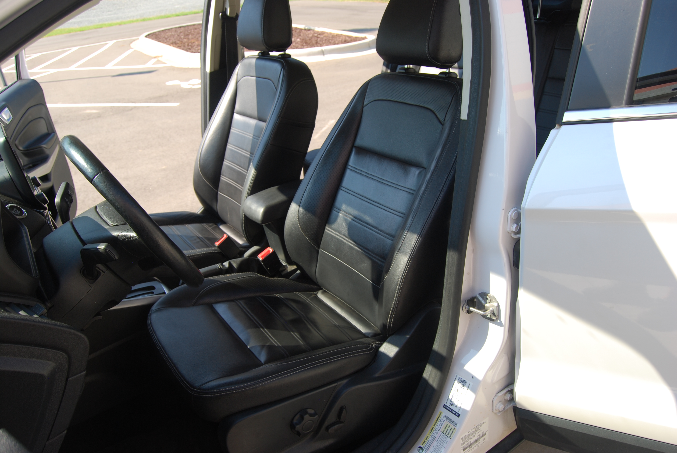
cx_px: 338
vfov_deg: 48.0
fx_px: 508
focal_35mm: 27
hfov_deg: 67.3
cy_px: 226
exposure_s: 1/125
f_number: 5.6
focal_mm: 18
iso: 125
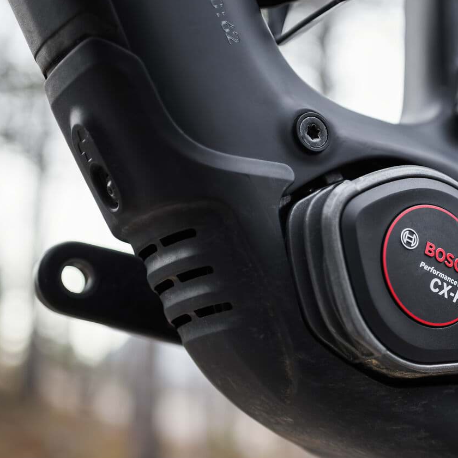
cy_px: 292
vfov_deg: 25.3
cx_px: 468
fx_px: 1018
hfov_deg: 24.1
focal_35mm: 68
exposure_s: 1/500
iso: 800
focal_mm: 35
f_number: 1.8
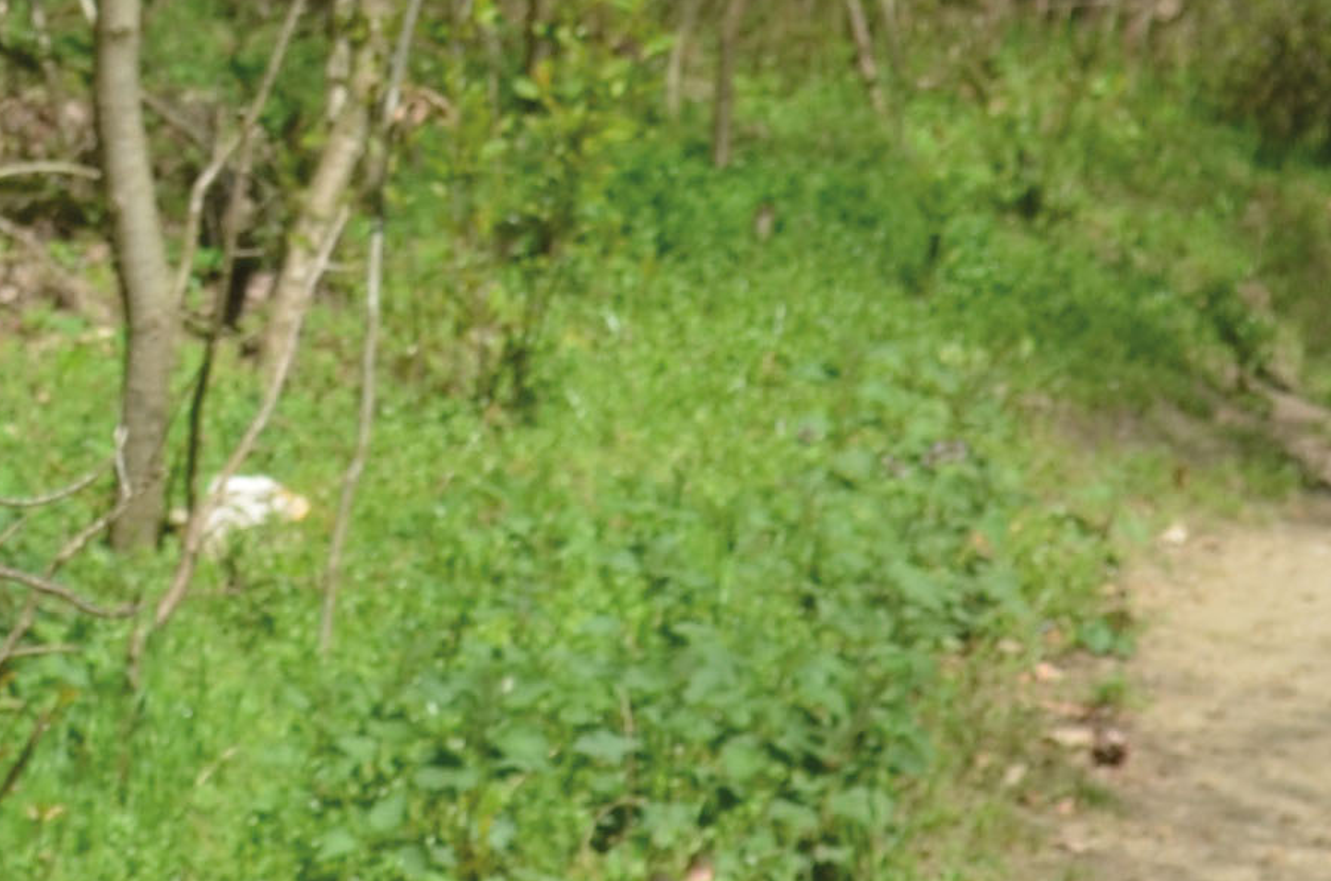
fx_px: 12765
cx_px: -353
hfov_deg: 5.9
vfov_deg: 4.0
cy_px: 233
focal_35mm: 346
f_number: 8
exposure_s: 1/250
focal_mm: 42
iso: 125
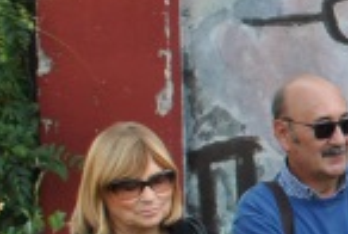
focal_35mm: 166
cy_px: 129
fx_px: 1608
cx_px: 727
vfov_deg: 8.3
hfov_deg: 11.1
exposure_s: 1/125
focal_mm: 18
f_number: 5.6
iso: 200
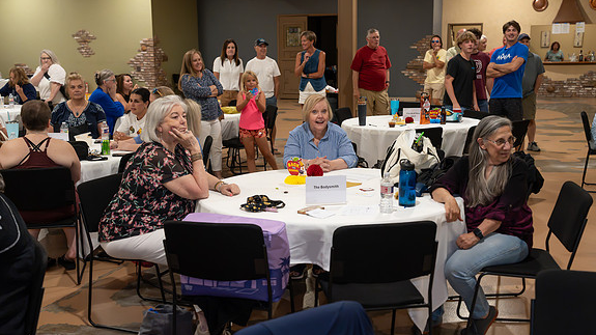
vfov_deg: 28.3
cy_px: 182
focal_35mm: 42
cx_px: 298
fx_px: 664
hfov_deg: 48.4
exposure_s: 1/500
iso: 6400
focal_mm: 36
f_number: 5
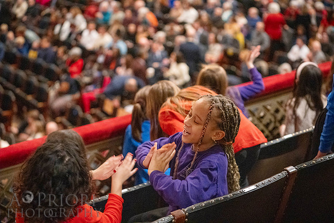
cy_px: 112
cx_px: 167
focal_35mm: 70
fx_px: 650
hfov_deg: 28.8
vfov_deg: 19.5
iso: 20000
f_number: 2.8
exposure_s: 1/160
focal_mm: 70
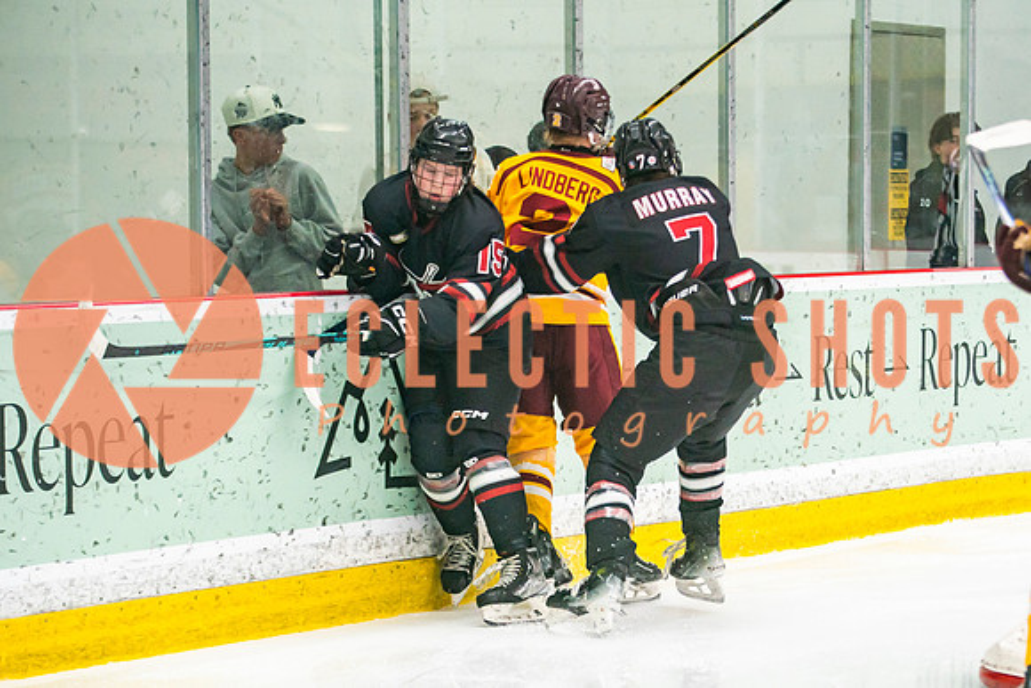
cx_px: 732
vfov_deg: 8.5
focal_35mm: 160
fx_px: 4597
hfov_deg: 12.8
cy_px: 496
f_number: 2.8
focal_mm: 105
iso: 1250
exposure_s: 1/640
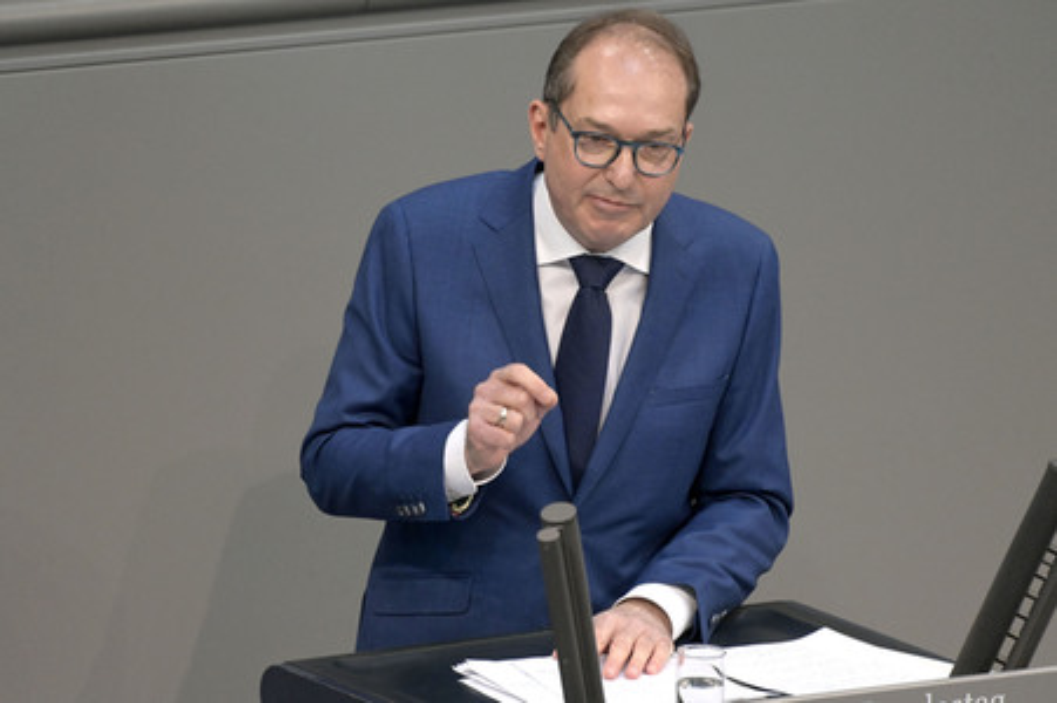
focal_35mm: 440
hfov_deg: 4.7
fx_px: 12909
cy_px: 352
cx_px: 528
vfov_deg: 3.1
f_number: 5.6
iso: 10000
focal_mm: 440
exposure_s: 1/320
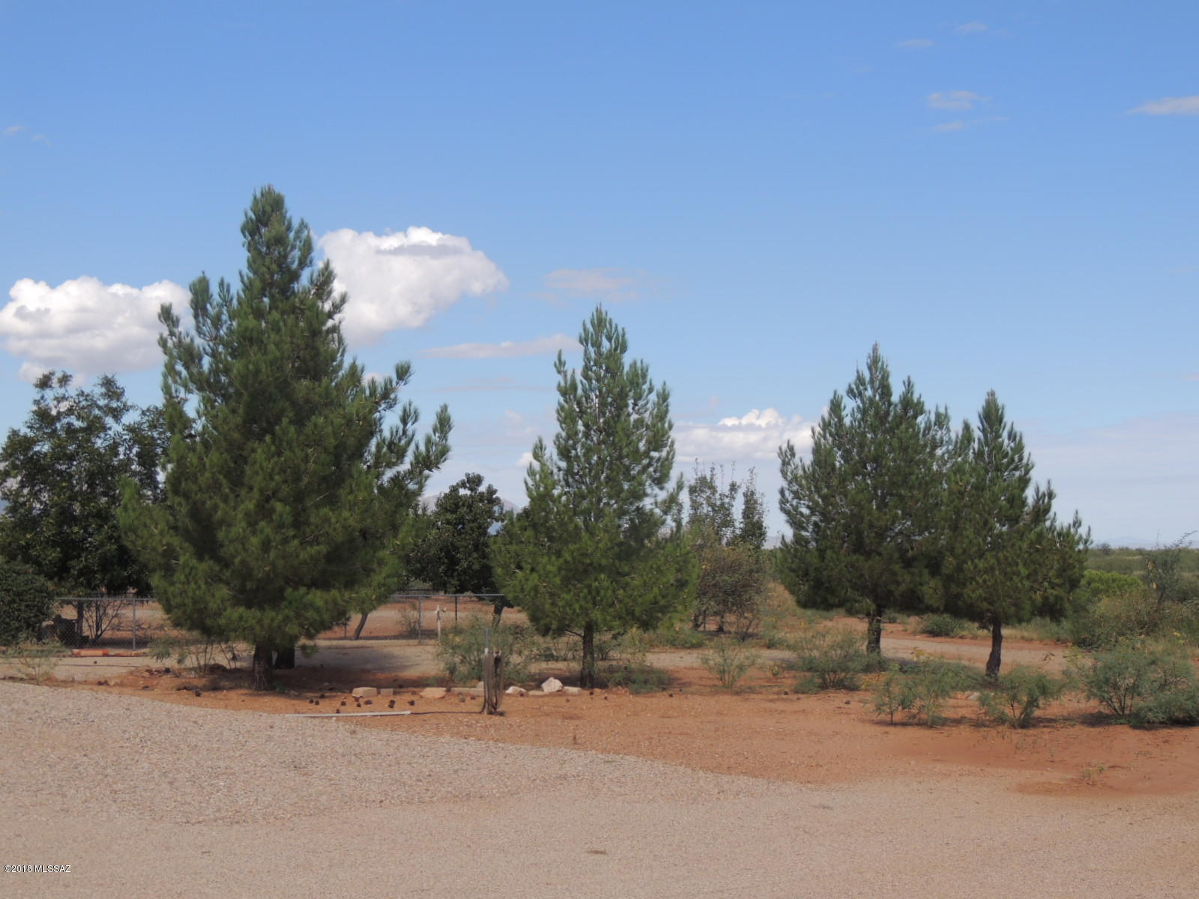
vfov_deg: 29.1
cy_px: 450
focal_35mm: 50
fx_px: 1732
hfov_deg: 38.2
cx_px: 600
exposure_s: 1/1000
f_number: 3.6
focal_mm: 8.9
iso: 100
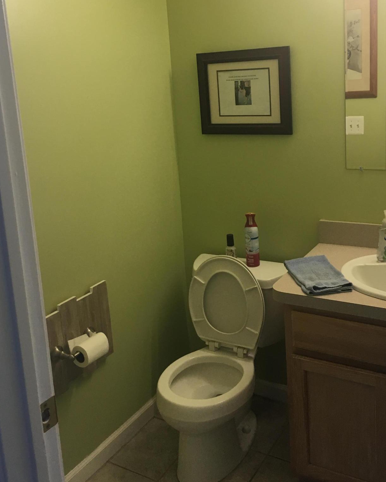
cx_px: 207
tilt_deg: -10.6
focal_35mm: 37
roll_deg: +3.3
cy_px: 183
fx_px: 528
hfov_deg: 40.1
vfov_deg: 48.7
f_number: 2.2
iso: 40
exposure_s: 1/30
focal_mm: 4.15
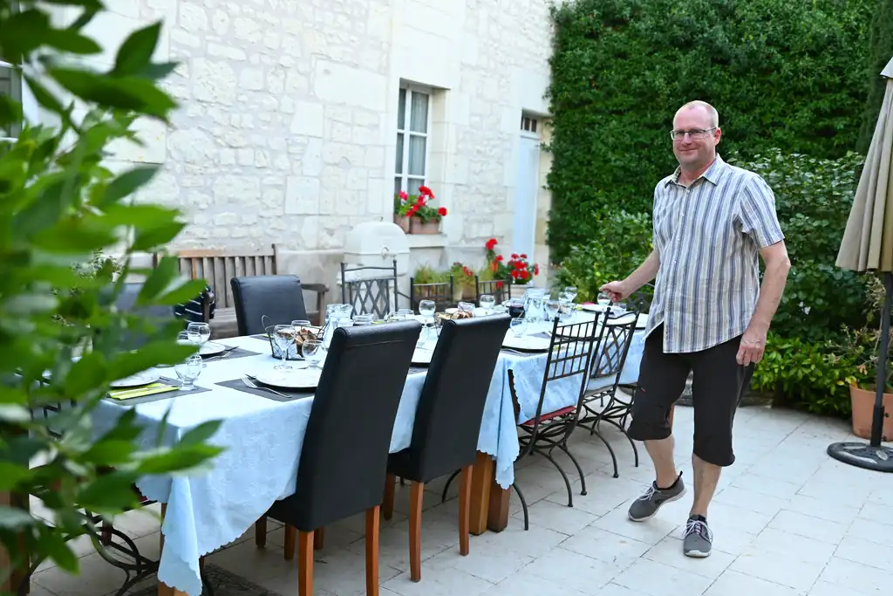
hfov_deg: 54.4
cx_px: 446
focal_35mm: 35
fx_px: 868
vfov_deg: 37.9
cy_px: 298
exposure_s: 1/400
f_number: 2.8
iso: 800
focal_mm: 35
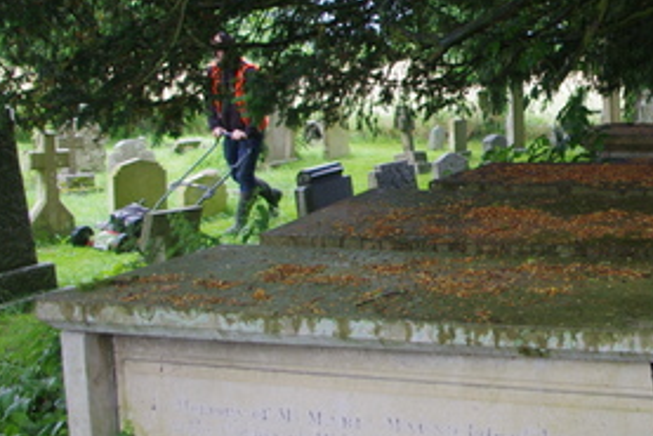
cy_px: 193
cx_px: 599
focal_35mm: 65
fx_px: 1180
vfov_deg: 20.9
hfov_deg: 29.5
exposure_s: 1/160
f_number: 4
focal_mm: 20
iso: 400
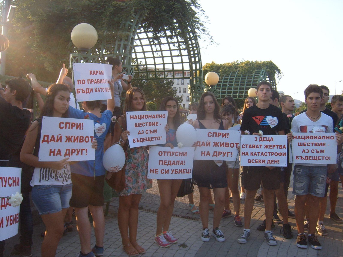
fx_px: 347
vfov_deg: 40.7
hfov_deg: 52.6
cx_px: 172
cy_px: 128
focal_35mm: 35
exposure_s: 1/90
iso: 50
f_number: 5.8
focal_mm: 5.8
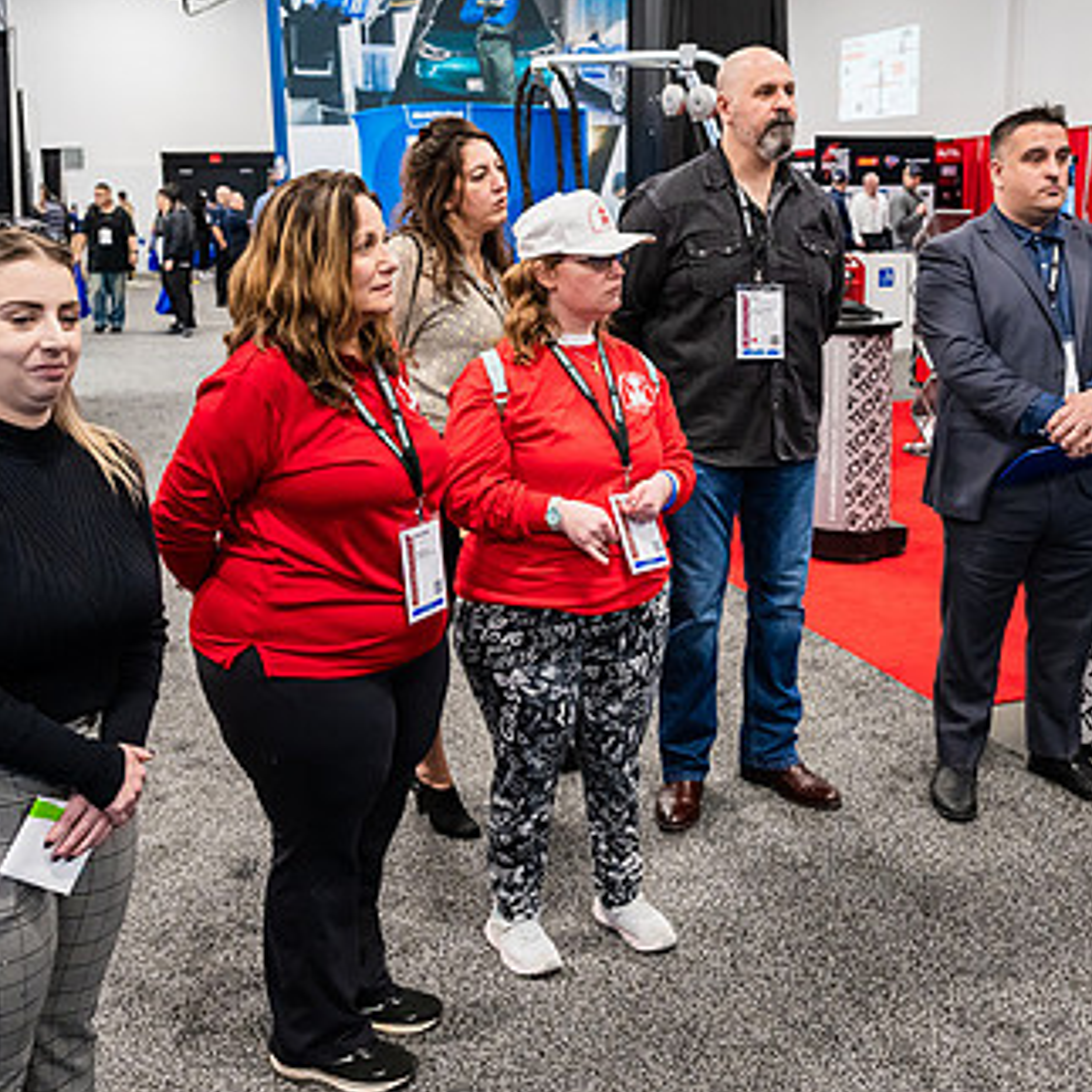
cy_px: 474
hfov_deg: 42.8
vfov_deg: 42.7
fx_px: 1392
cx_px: 604
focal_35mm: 39
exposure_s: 1/200
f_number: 4
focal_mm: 24
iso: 4000
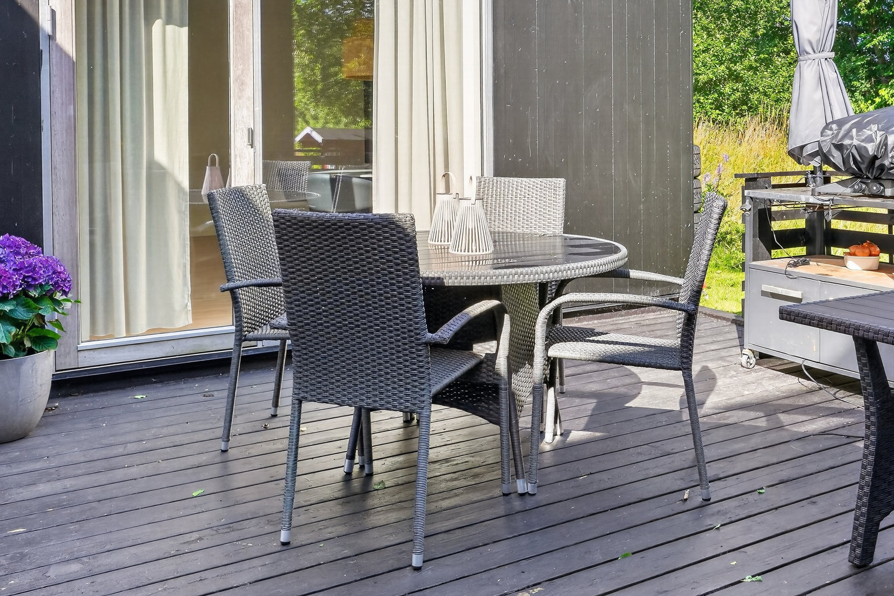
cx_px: 511
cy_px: 150
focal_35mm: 37
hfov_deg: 51.7
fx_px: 919
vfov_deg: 35.2
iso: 400
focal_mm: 22
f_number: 10
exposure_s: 1/100
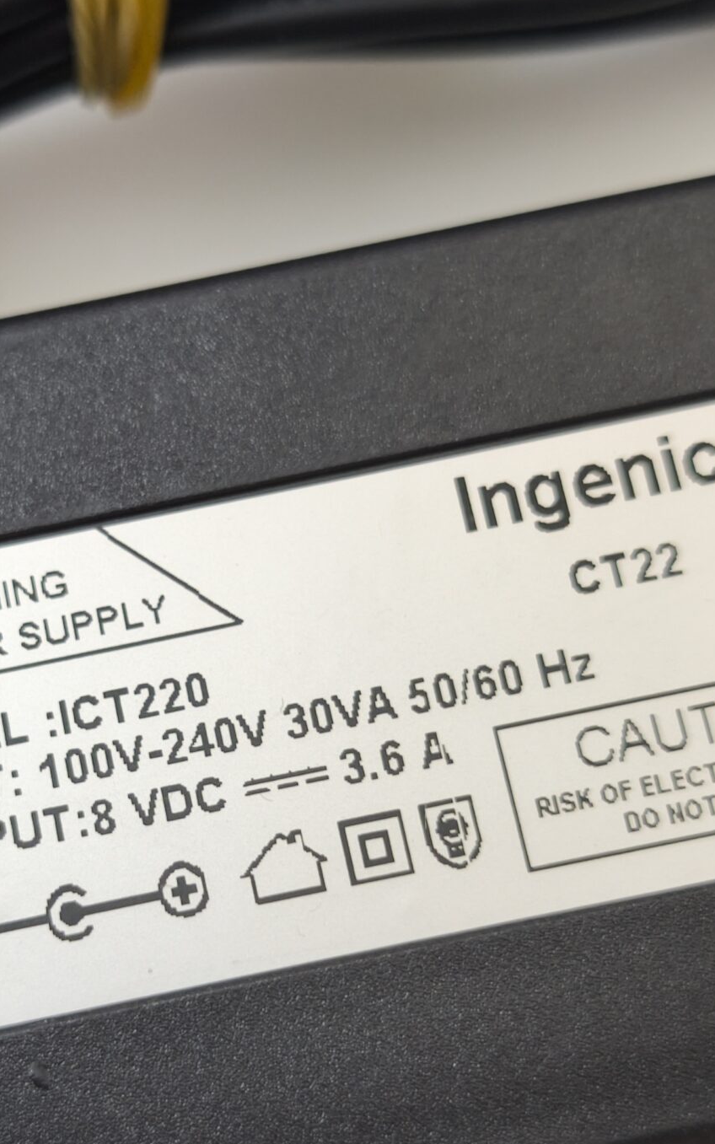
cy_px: 658
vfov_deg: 29.3
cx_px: 214
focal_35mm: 70
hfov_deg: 18.5
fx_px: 2183
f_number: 1.6
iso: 500
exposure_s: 1/50
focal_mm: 6.57
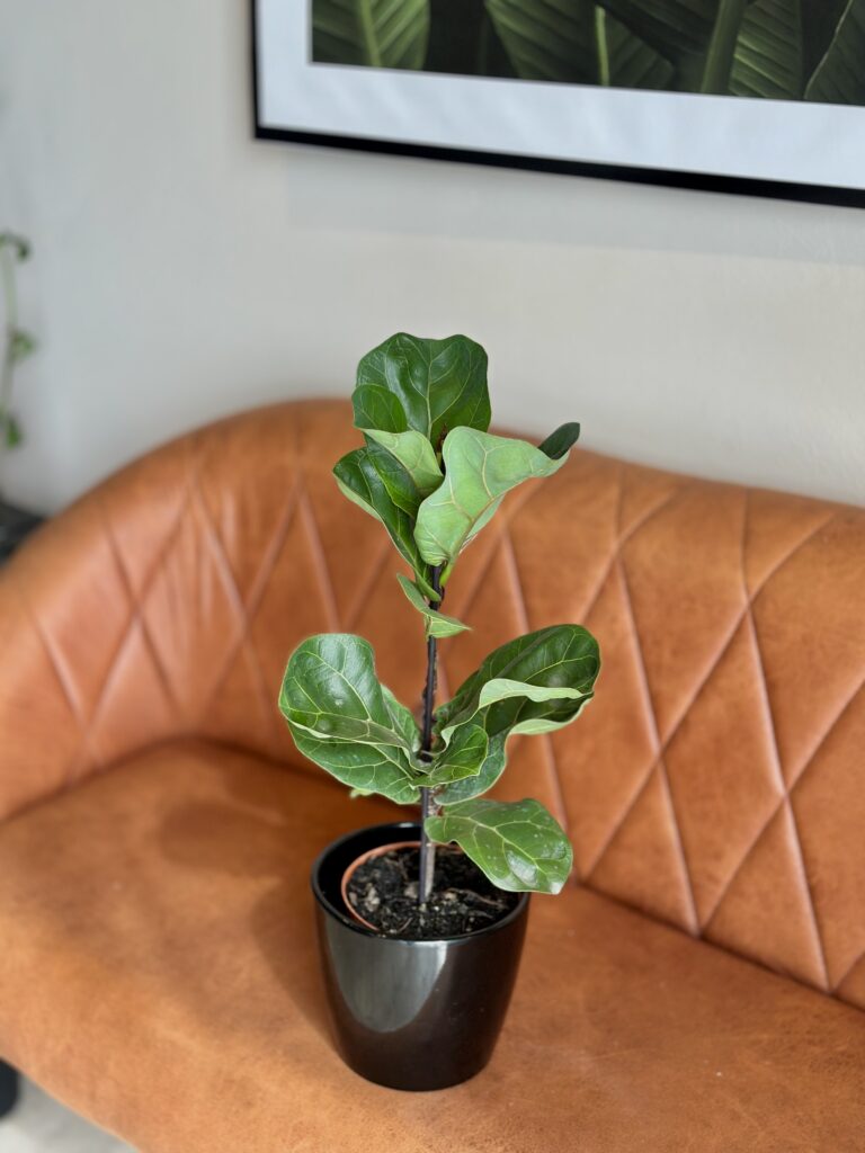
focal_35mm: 48
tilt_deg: -22.1
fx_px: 1599
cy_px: 576
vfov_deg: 39.7
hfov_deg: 30.3
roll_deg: -1.1
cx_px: 432
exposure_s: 1/149
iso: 64
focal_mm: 6.86
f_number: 1.78
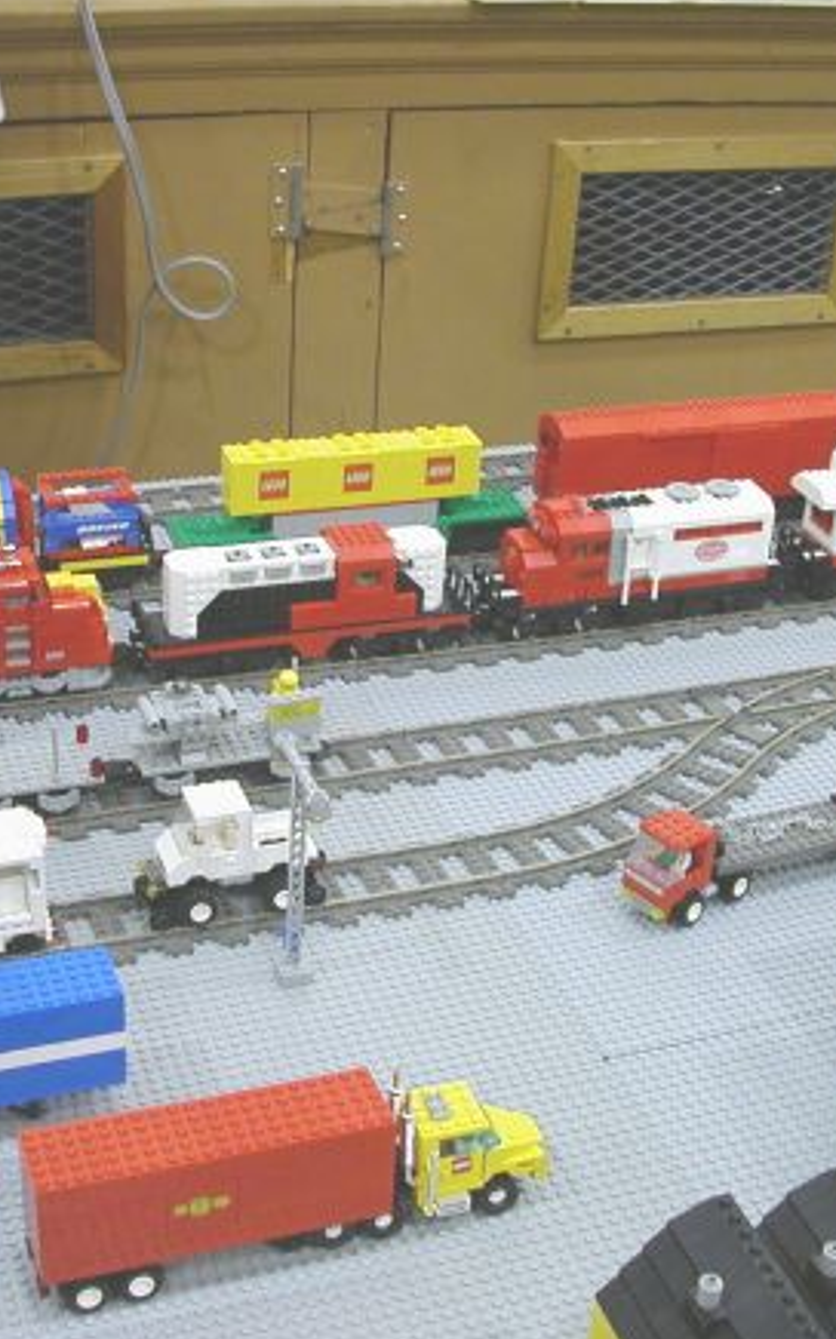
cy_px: 666
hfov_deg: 23.9
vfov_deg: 37.5
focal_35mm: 54
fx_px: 1971
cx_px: 427
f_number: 2.7
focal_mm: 5.6
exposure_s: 1/14.2
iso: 100
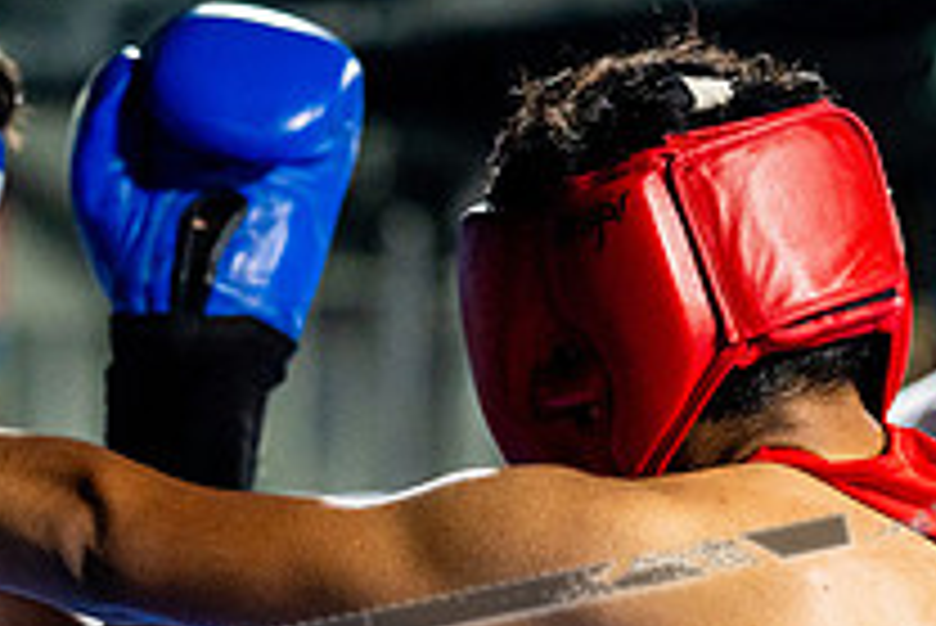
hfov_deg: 9.5
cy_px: 736
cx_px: 117
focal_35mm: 215
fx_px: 5594
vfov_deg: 6.4
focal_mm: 77
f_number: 2
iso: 4000
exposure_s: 1/1000
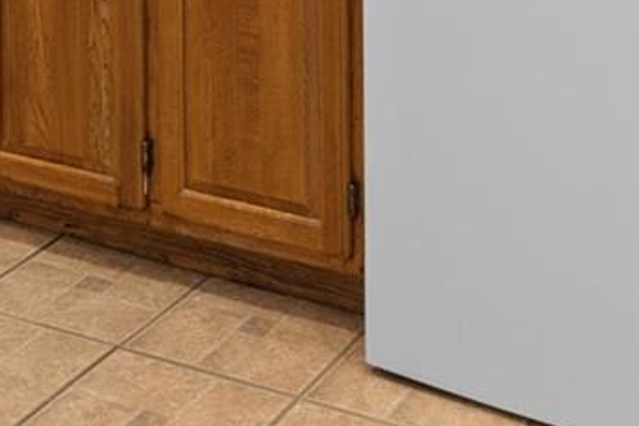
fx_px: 1473
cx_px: 235
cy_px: -468
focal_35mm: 83
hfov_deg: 24.4
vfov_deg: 13.6
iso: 250
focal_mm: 14
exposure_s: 1.3
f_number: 10
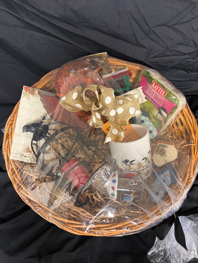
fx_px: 198
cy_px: 132
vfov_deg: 67.3
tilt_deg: -62.5
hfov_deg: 53.1
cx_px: 99
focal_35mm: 26
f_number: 1.6
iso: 500
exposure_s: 1/60
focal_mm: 5.96
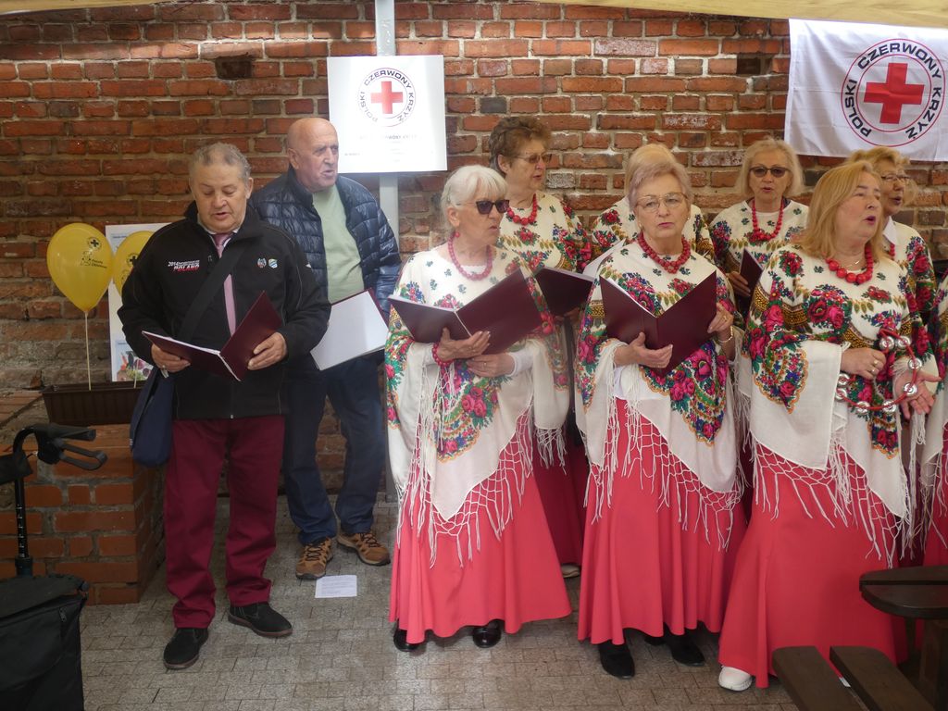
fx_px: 1123
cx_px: 474
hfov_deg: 45.8
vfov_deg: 35.1
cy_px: 356
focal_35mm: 41
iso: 80
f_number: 3.6
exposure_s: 1/80
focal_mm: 7.3
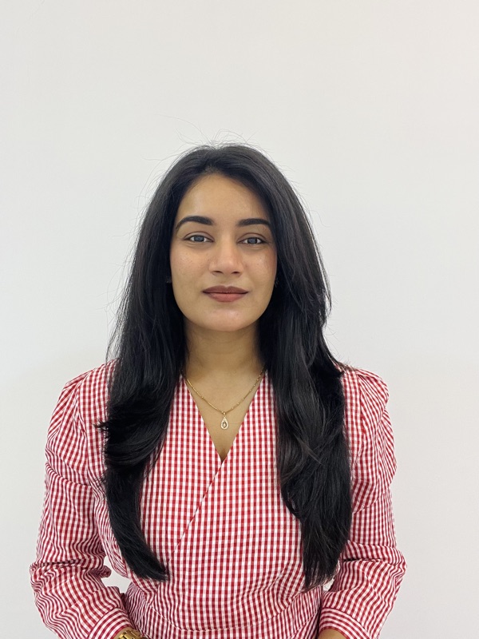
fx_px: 554
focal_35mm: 30
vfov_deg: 60.0
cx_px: 240
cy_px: 320
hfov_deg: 46.8
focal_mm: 2.71
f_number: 2.2
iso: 100
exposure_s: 1/50
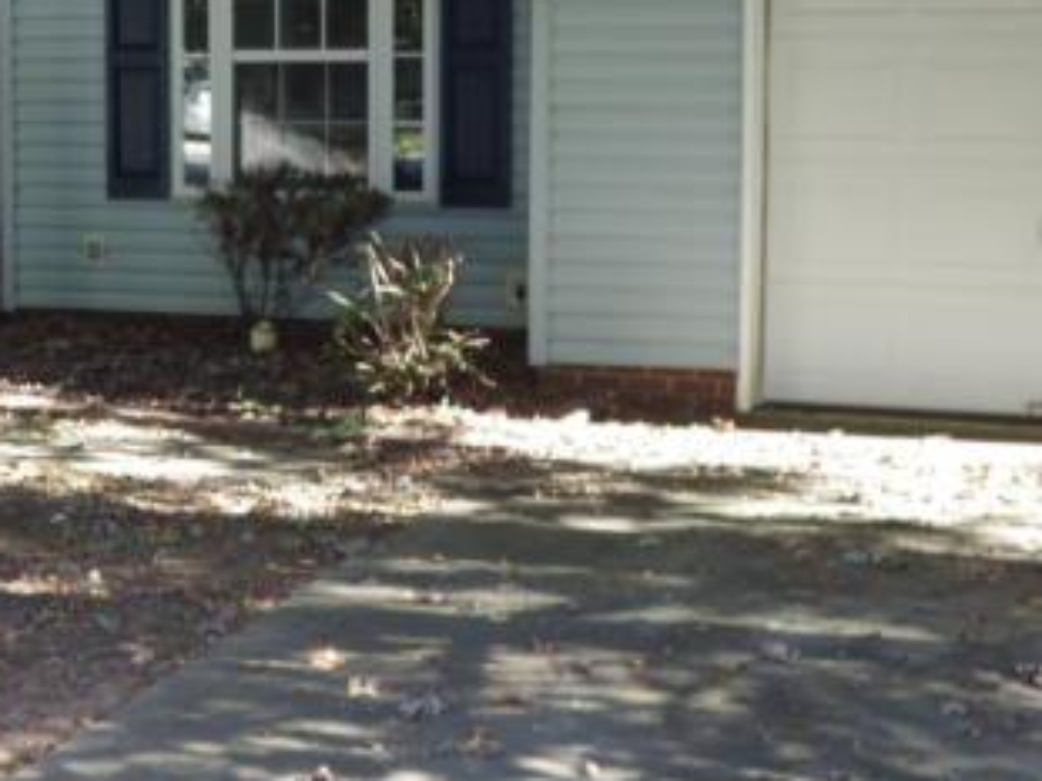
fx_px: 2106
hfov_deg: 27.7
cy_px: 231
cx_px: 399
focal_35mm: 70
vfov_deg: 20.9
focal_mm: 6.1
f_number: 3.8
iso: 125
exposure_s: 1/80
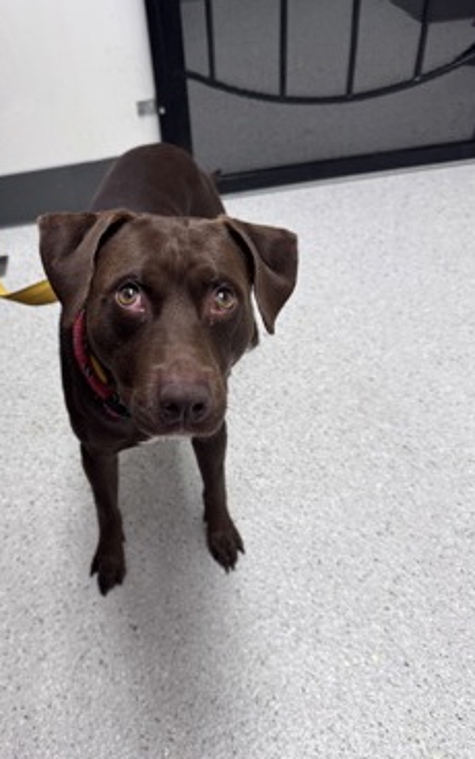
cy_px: 394
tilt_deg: -46.0
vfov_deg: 64.6
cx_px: 179
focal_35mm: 29
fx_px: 601
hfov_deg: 42.8
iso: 125
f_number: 1.78
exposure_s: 1/60
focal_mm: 6.76
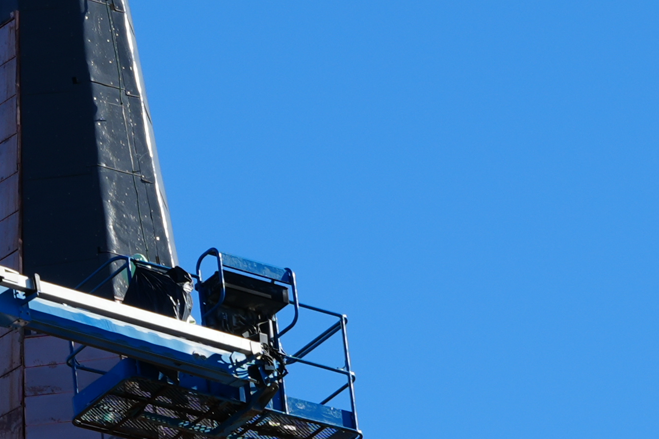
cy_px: 200
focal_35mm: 318
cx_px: -116
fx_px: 5821
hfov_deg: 6.4
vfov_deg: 4.3
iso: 100
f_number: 11
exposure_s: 1/160
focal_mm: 61
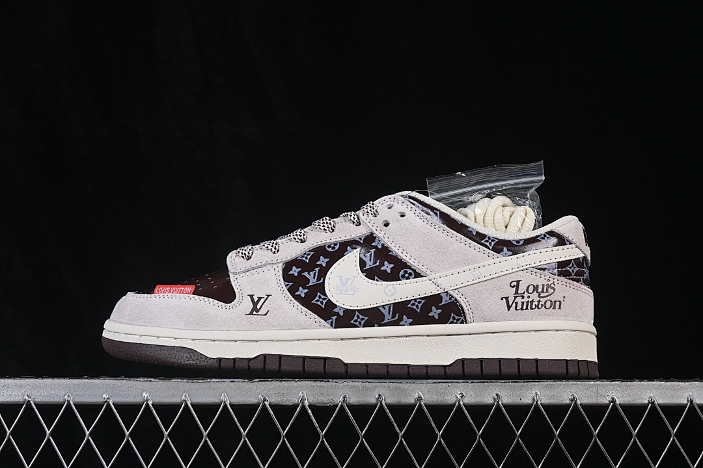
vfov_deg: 18.2
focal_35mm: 75
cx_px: 352
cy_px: 234
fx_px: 1464
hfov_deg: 27.0
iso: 160
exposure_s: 1/80
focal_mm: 50
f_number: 8
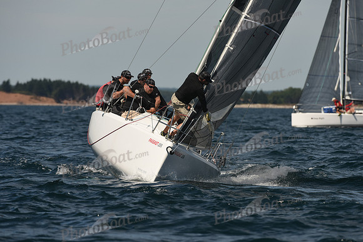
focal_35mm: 400
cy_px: 121
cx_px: 182
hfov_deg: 5.2
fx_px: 4034
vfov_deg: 3.4
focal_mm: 400
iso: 250
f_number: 7.1
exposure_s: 1/1000
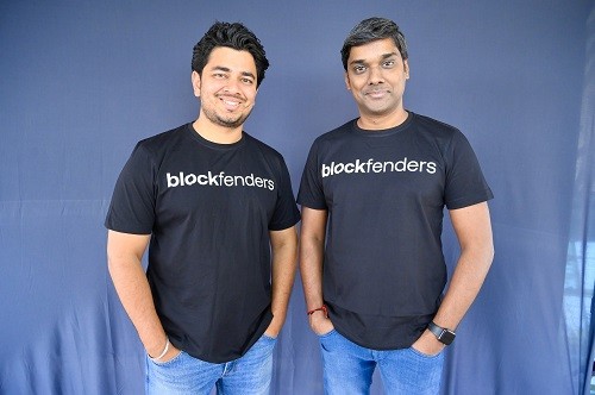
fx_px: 396
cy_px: 198
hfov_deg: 73.8
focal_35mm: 24
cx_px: 298
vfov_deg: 53.0
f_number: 5.6
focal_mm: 24
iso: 1600
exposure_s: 1/125
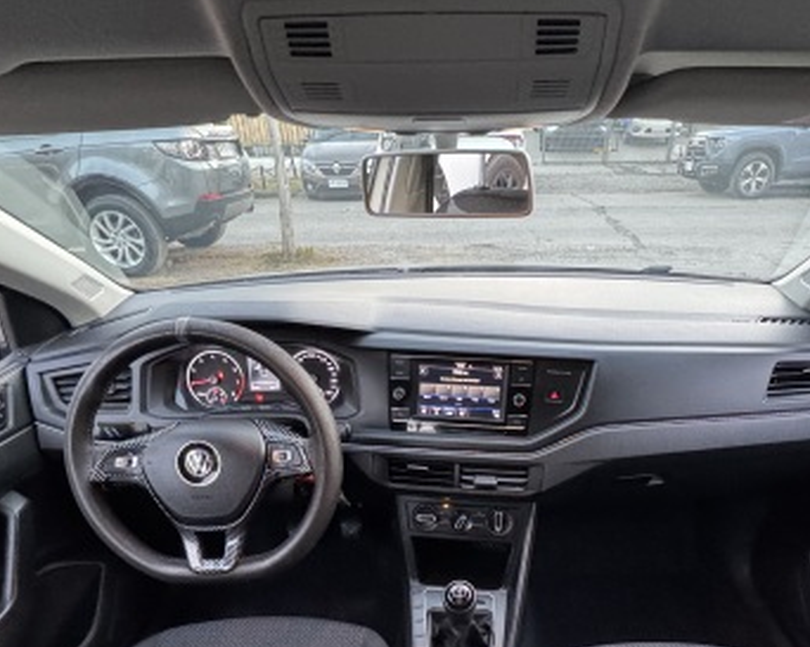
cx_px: 469
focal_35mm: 24
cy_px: 495
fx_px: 575
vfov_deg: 55.5
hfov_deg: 69.9
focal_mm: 2.22
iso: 500
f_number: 2.2
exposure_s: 1/50
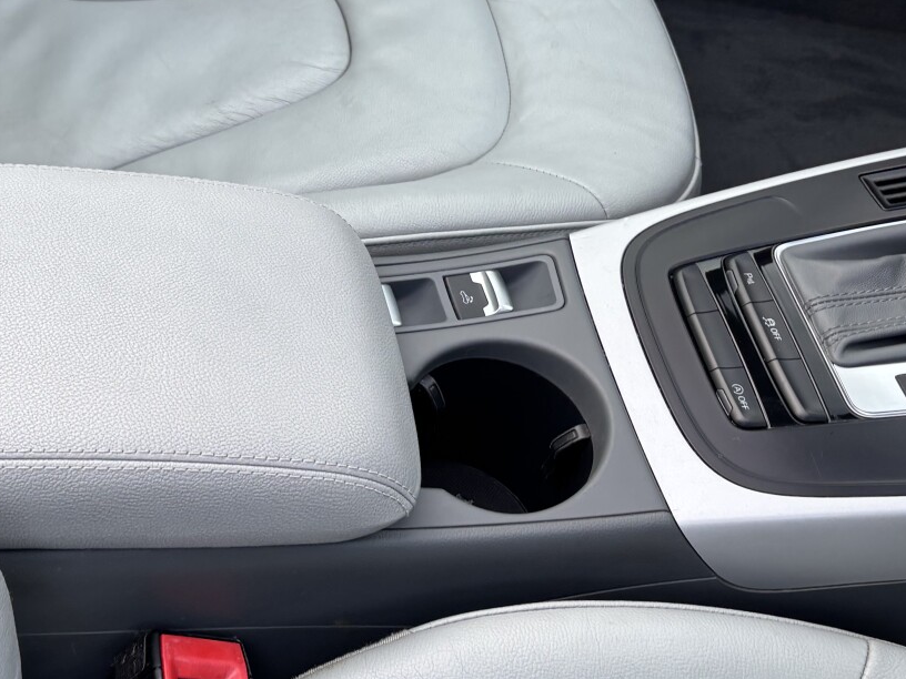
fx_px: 1335
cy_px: 229
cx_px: 254
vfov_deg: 28.4
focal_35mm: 51
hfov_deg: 36.8
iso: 80
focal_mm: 5.96
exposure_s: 1/121
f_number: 1.6
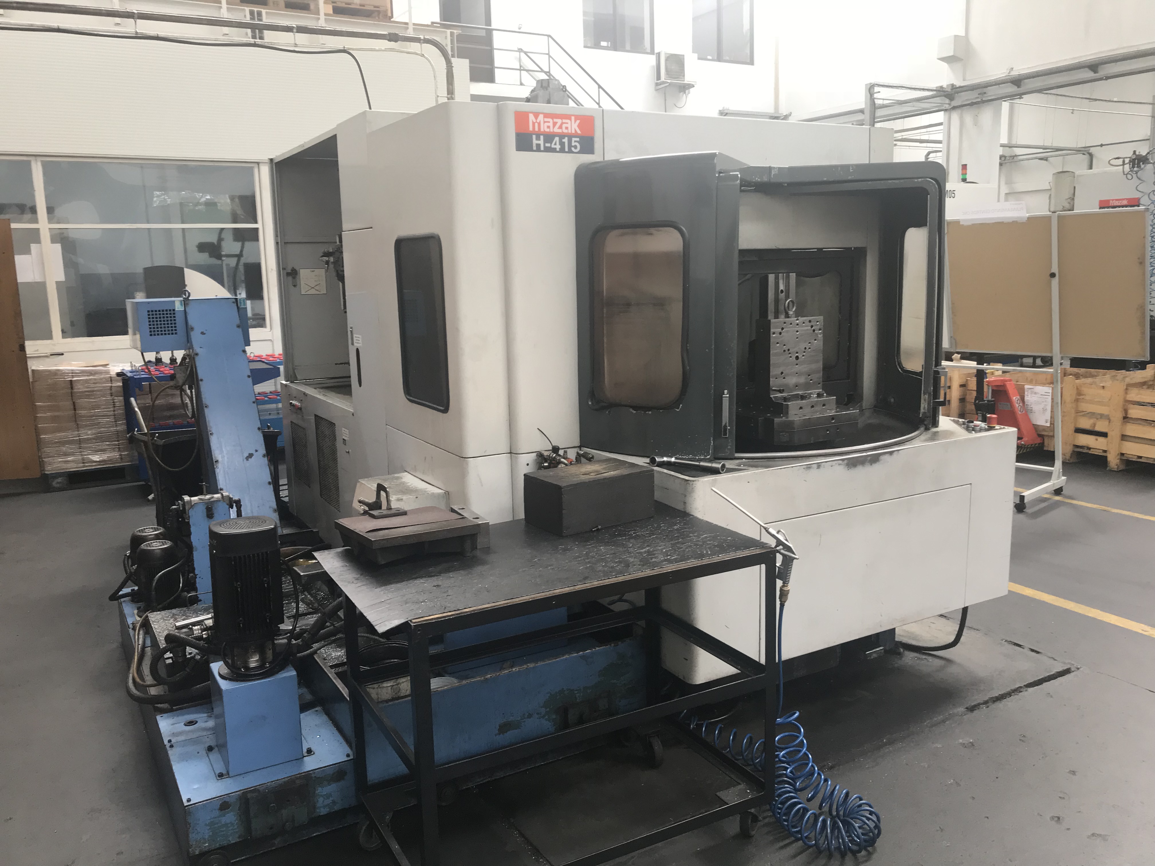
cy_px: 433
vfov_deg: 49.7
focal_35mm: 28
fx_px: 934
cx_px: 578
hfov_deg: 63.4
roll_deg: +1.6
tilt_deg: -9.5
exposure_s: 1/50
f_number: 1.8
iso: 32
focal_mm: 3.99
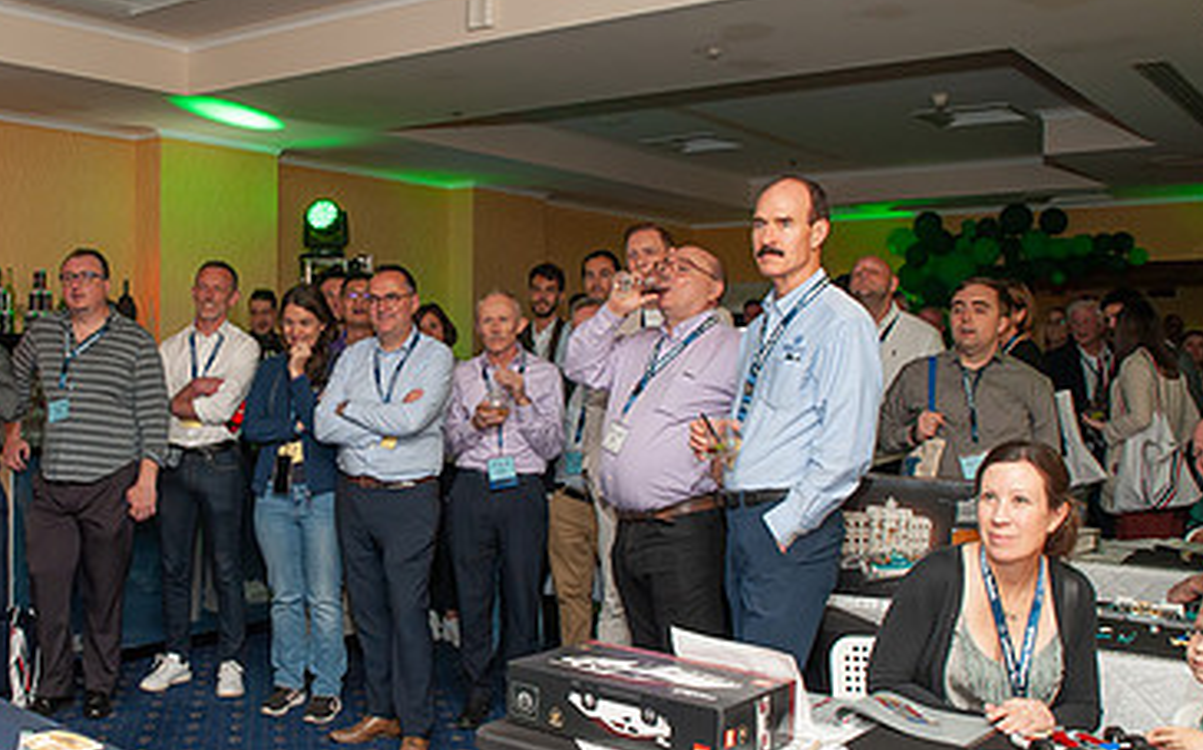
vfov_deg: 32.7
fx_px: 1278
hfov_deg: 48.8
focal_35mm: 39
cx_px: 327
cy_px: 373
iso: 640
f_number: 9
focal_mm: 24
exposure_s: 1/160
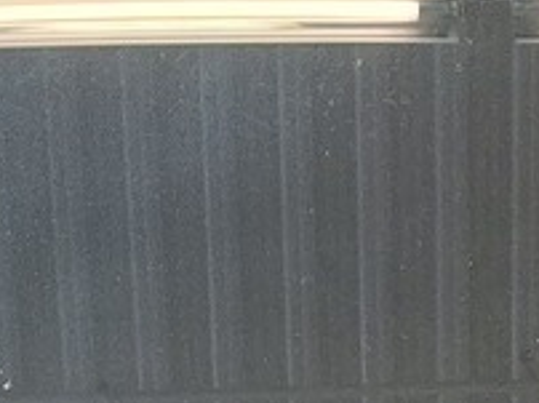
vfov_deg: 8.7
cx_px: 440
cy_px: -336
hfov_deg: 12.0
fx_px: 2551
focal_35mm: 164
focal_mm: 5.54
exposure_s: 1/100
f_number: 1.8
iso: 160
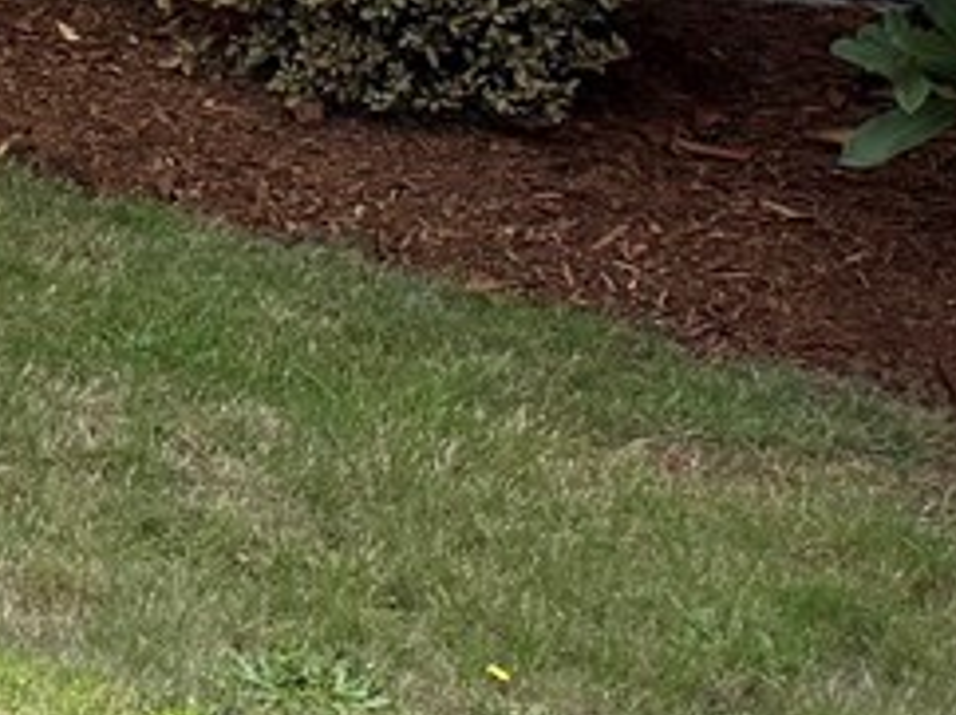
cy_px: -356
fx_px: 4387
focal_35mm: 159
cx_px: -1825
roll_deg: -2.9
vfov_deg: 9.1
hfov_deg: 9.8
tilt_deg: -13.3
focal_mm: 6.76
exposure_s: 1/2703
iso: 100
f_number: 1.78
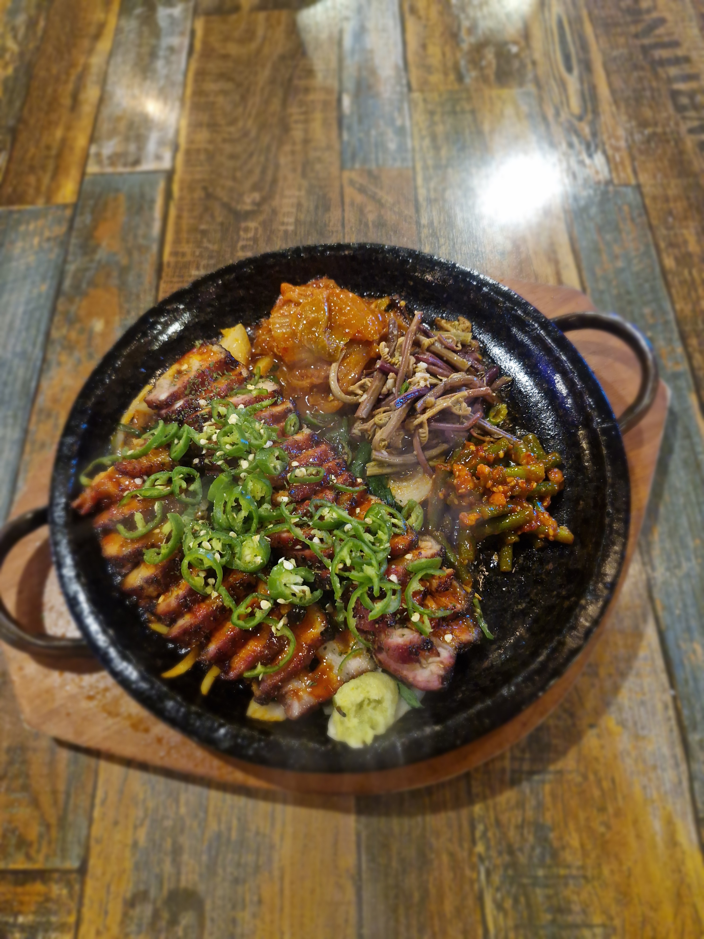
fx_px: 624
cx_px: 352
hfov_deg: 58.9
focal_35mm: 23
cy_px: 470
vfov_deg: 73.9
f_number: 1.8
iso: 800
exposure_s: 1/24
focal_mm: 5.54
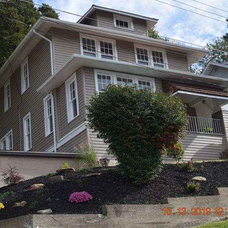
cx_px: 98
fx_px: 462
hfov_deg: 27.7
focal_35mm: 62
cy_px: 113
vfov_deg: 27.7
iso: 200
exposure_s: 1/320
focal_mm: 32
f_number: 9
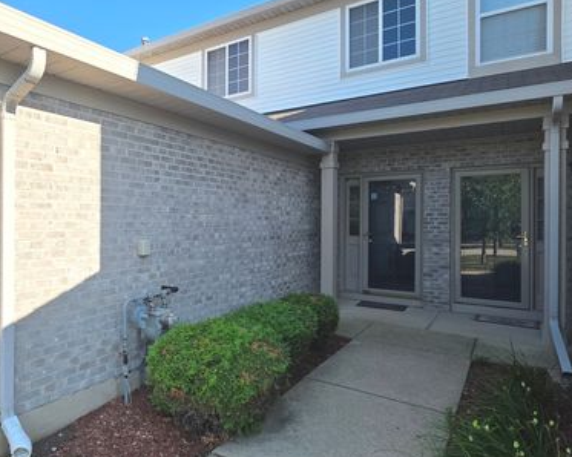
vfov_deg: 76.9
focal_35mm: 17
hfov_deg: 87.4
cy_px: 224
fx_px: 288
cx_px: 205
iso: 40
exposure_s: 1/1328
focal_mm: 2.2
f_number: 1.9
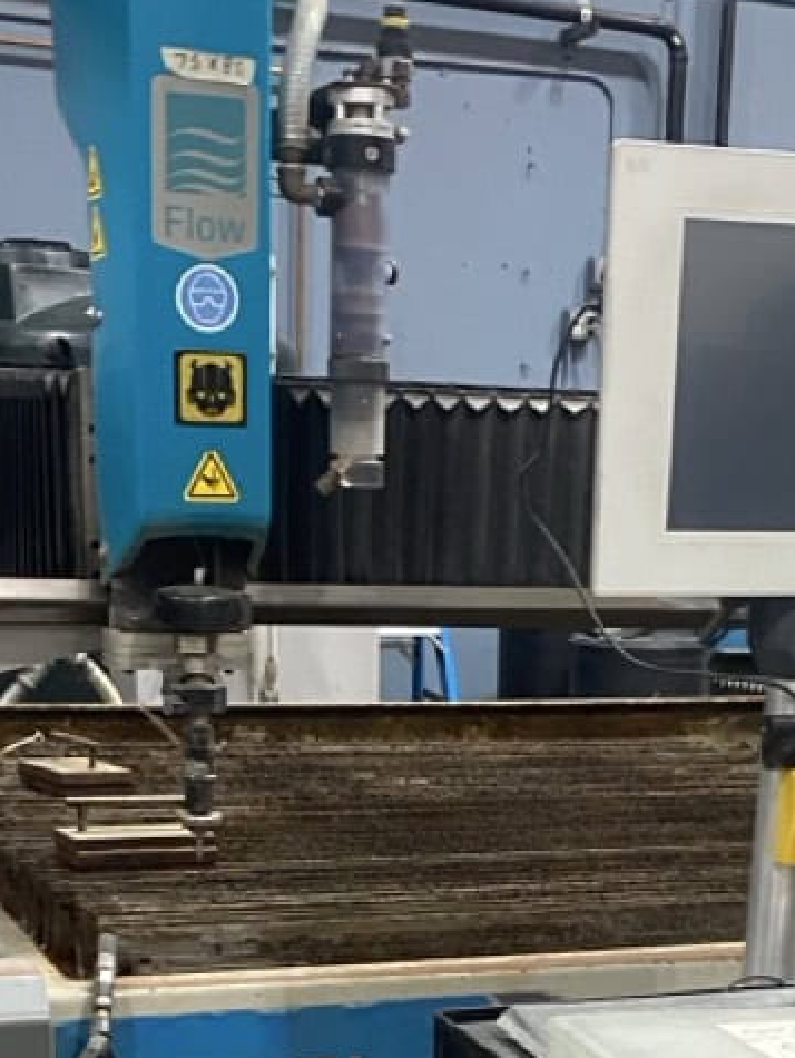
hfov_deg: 20.9
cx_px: 550
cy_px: 1080
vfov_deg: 26.2
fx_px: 2141
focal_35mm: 70
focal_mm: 4.2
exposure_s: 1/60
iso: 200
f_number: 1.8
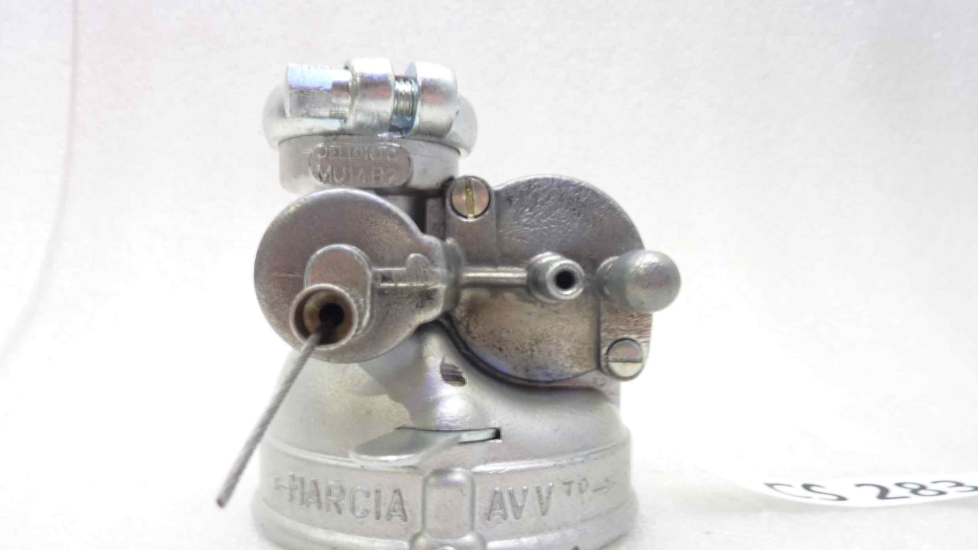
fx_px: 726
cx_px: 498
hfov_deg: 67.9
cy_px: 325
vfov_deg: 41.3
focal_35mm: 28
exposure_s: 1/8
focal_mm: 4.1
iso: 80
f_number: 3.3
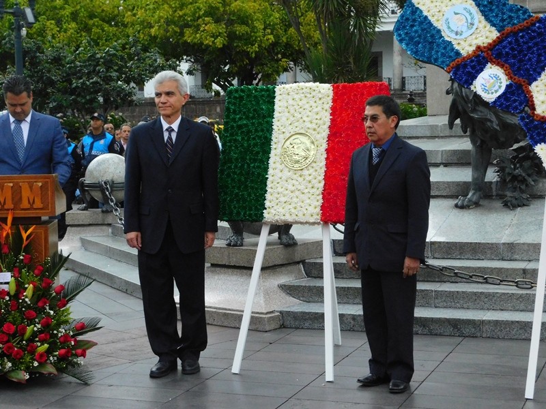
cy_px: 204
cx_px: 273
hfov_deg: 29.4
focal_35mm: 66
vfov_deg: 22.3
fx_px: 1041
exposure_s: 1/640
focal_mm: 11.7
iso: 800
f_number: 8.4
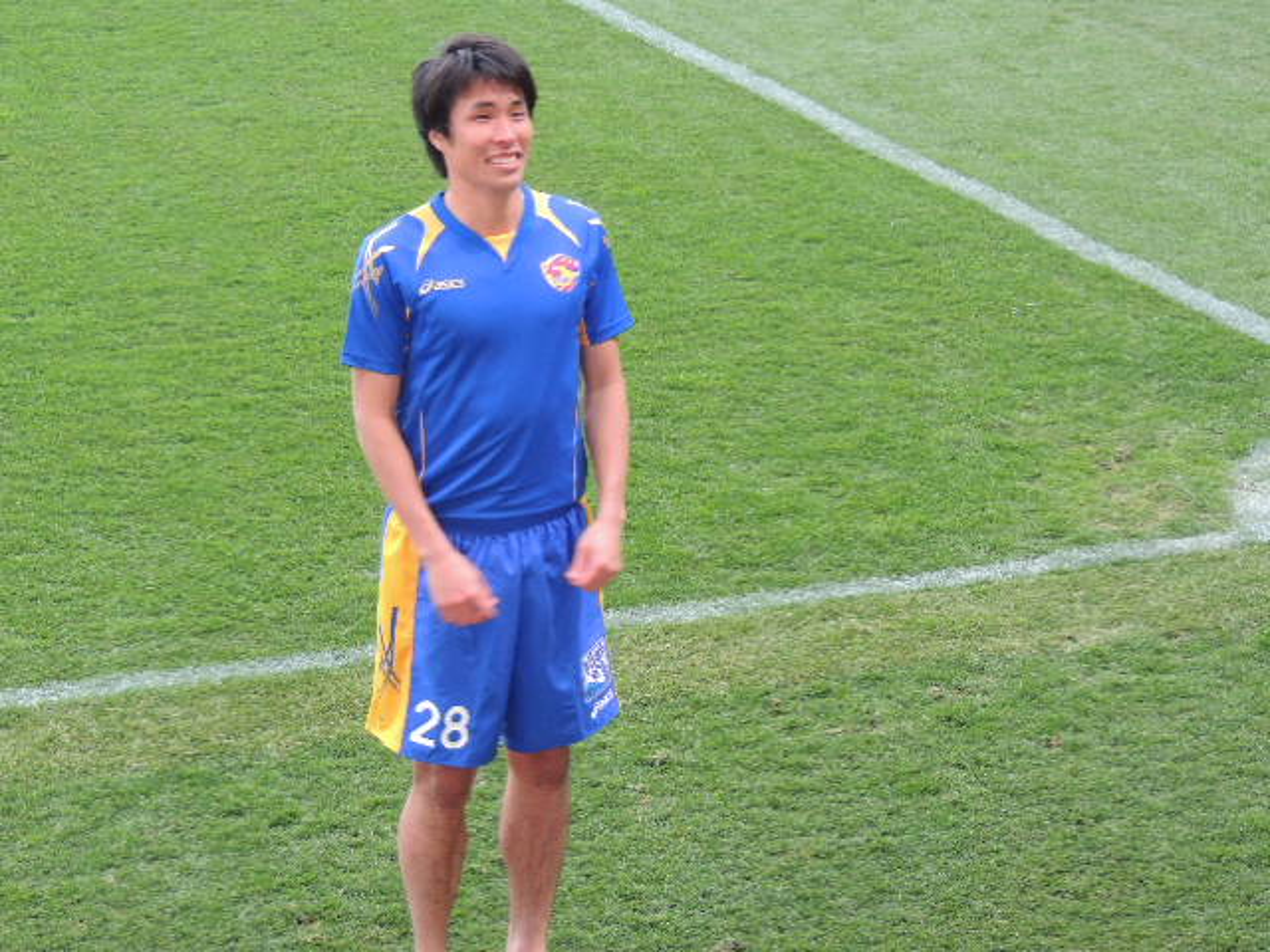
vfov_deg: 11.0
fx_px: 4953
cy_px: 476
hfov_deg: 14.6
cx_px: 635
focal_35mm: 135
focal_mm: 24
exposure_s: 1/30
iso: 400
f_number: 4.3
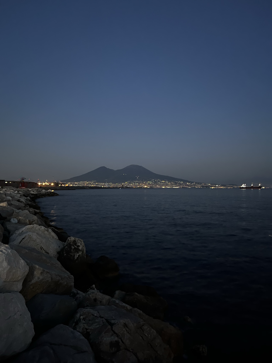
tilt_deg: +1.1
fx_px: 272
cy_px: 182
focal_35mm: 26
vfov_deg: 67.3
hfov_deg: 53.1
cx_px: 136
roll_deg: +0.5
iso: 2500
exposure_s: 1/25
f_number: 1.6
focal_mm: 5.1
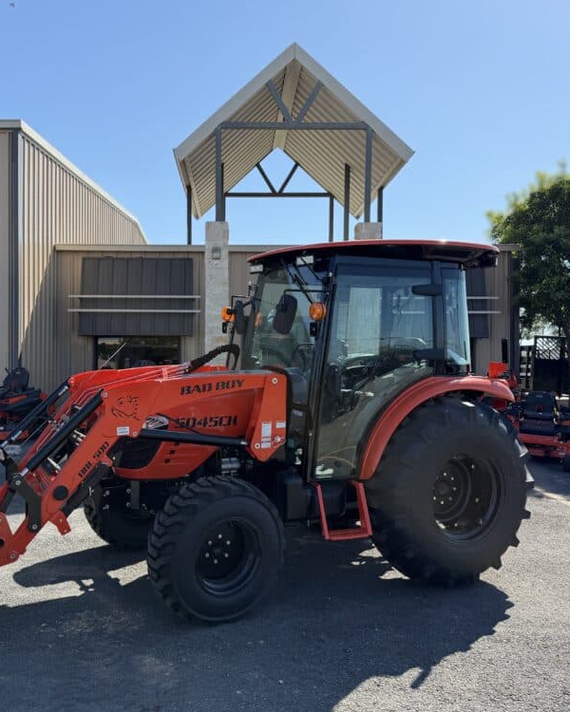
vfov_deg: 55.7
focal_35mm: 32
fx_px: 675
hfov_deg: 45.6
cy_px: 352
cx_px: 231
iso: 100
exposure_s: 1/3584
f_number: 1.78
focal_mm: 6.76
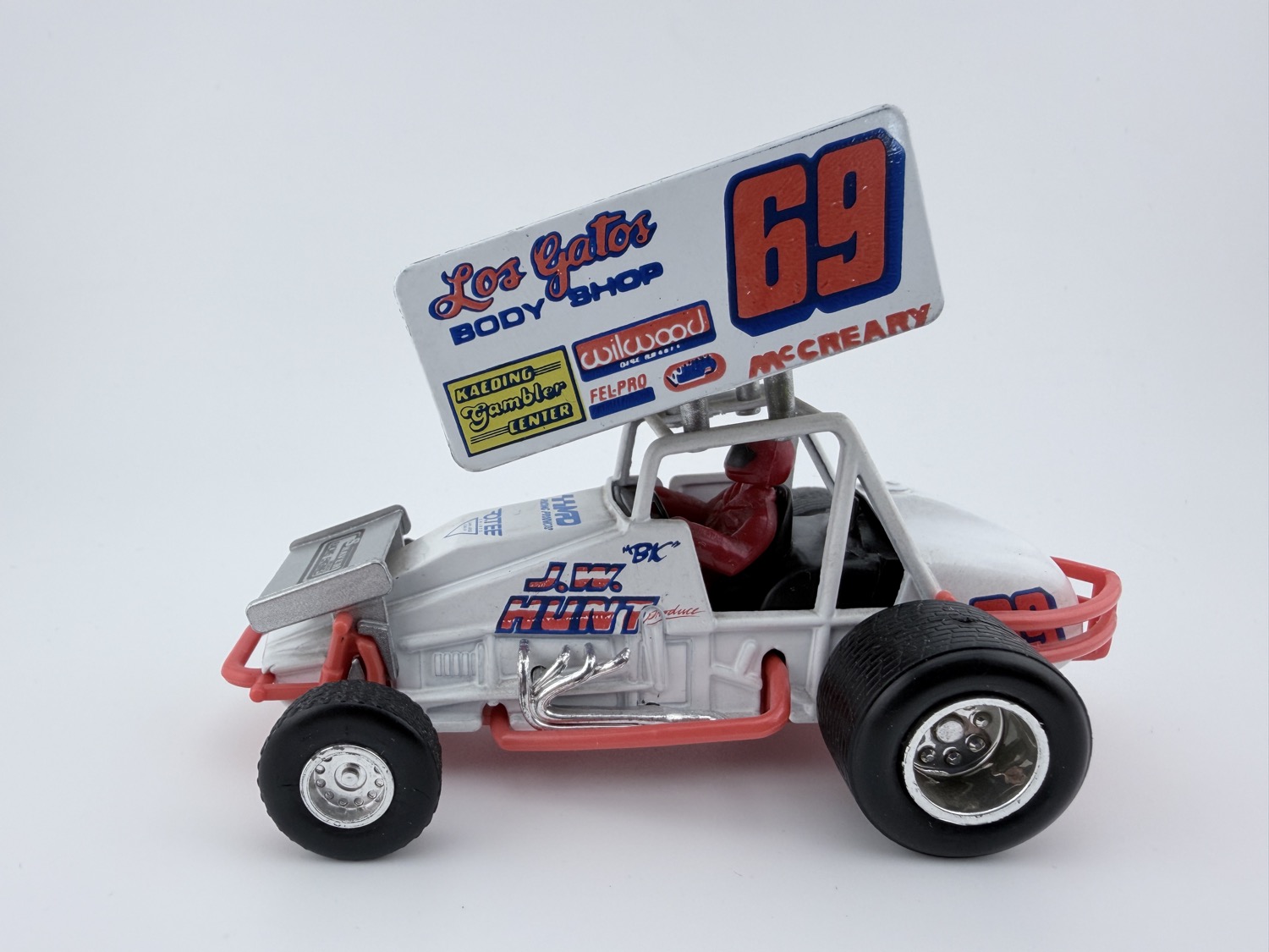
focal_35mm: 24
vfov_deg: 56.8
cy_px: 476
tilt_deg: -14.1
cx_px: 634
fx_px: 880
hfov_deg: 71.6
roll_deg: +0.7
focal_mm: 2.22
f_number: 2.2
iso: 50
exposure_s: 1/119
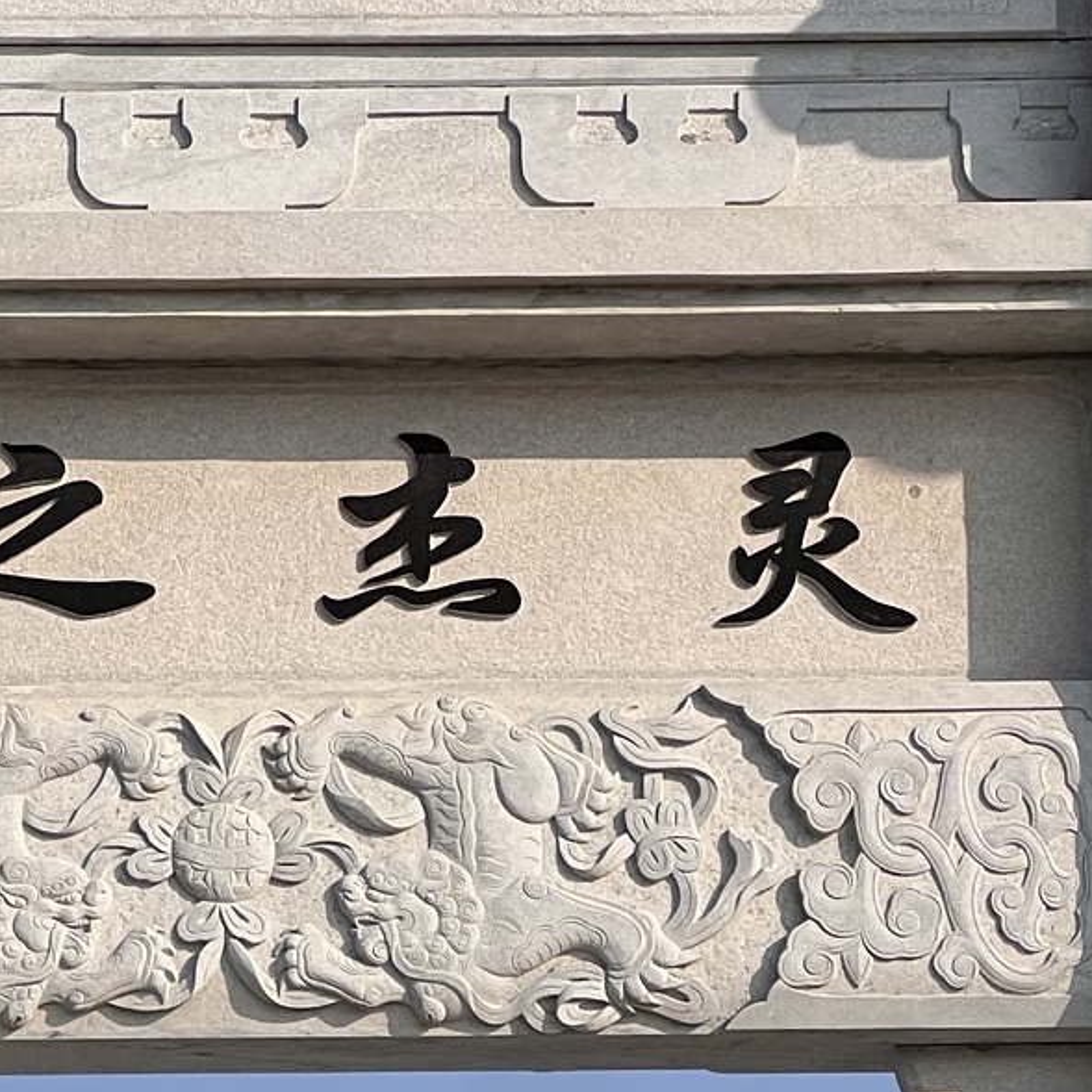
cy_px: 1390
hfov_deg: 7.6
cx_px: 336
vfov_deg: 7.5
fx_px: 8244
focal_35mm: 231
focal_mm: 9
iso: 32
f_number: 2.8
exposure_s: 1/1033
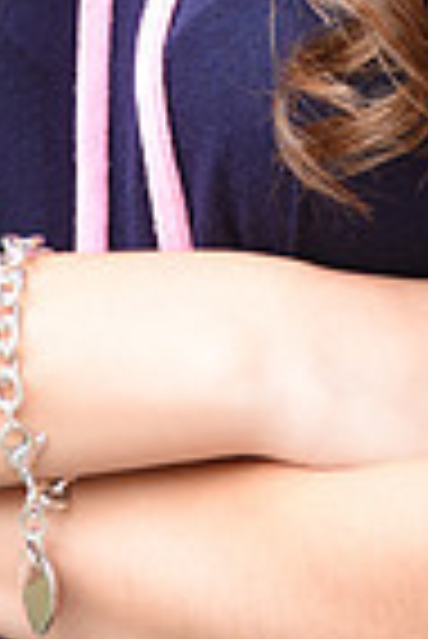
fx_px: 4002
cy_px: -580
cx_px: 164
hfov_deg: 6.1
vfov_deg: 8.7
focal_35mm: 225
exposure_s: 1/200
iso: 500
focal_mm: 55
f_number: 4.5
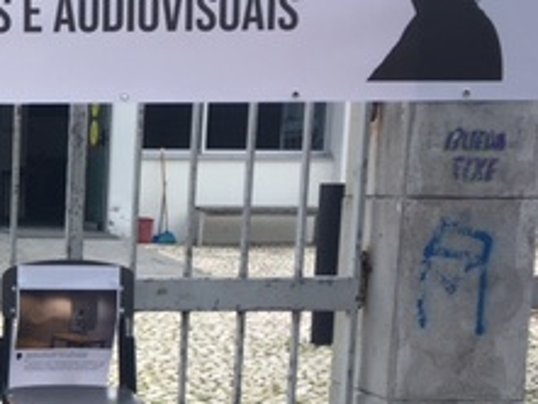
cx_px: -200
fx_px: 1306
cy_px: 360
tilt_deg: -10.4
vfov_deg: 17.3
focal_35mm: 84
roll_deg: -0.6
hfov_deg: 20.8
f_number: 2.2
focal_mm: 4.15
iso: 25
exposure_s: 1/490
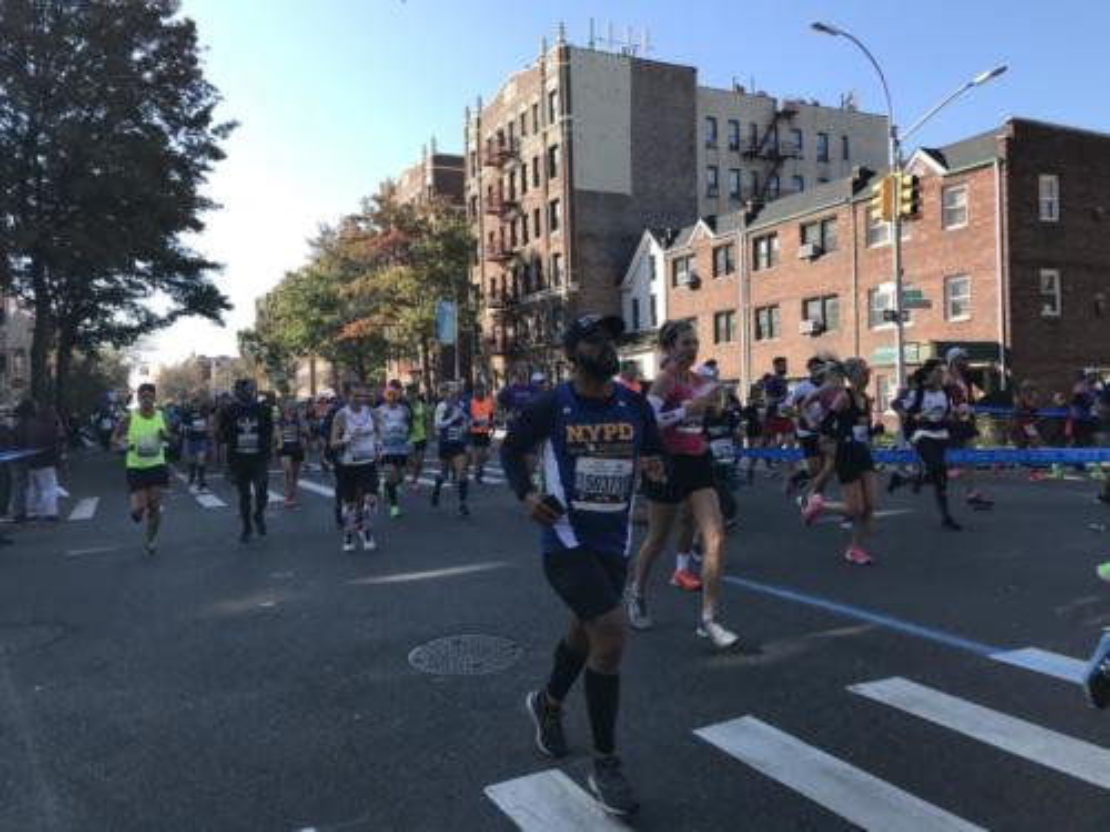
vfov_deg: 49.7
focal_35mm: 28
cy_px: 416
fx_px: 898
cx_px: 555
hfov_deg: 63.4
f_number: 1.8
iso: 20
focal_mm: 3.99
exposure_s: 1/870
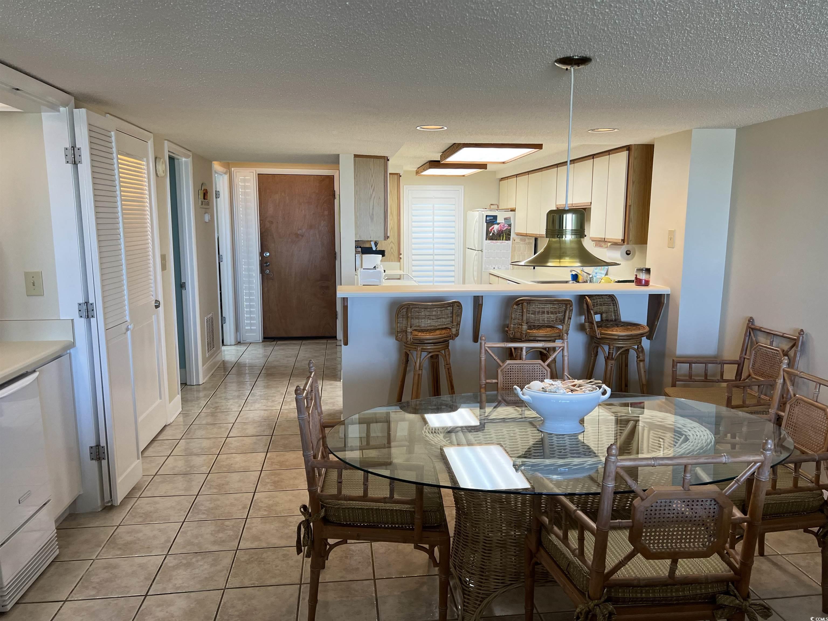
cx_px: 414
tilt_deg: -9.5
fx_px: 622
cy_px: 310
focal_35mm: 26
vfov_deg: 53.1
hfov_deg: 67.3
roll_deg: +0.3
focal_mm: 5.7
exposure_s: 1/120
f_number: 1.5
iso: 100
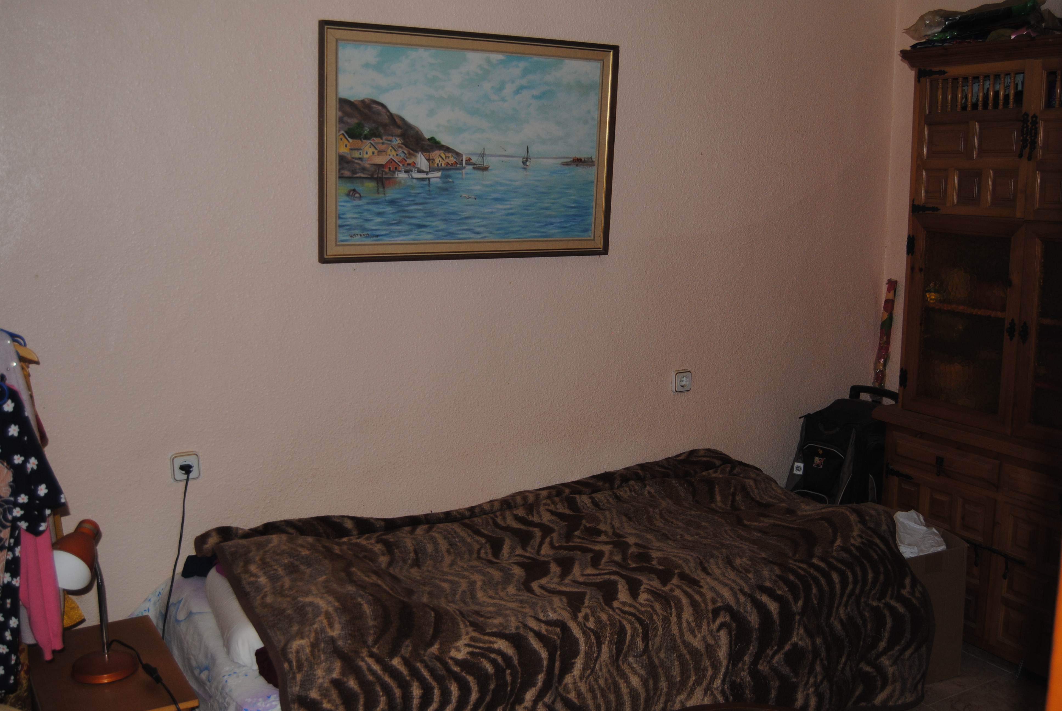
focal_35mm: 36
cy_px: 356
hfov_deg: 53.1
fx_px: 1063
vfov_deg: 37.0
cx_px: 531
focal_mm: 24
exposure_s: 1/60
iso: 200
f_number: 3.8
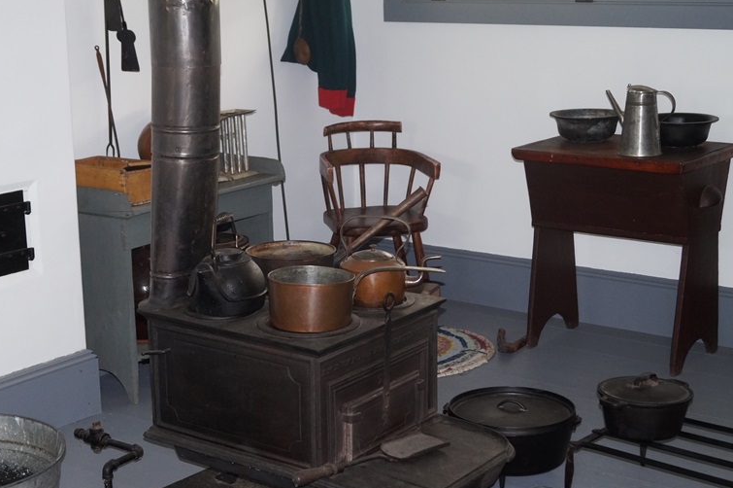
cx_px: 267
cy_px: 281
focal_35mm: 61
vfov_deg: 22.2
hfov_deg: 32.7
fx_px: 1241
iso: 800
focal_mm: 30
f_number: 4.5
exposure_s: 1/60
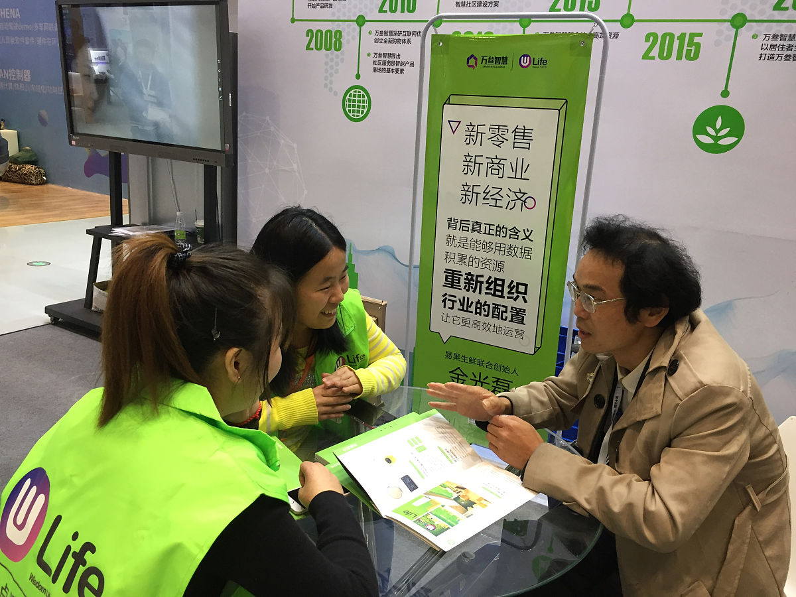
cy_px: 298
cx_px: 398
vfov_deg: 48.2
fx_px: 667
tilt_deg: -14.9
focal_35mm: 29
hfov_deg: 61.7
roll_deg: -4.9
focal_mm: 4.15
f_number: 2.2
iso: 64
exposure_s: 1/33
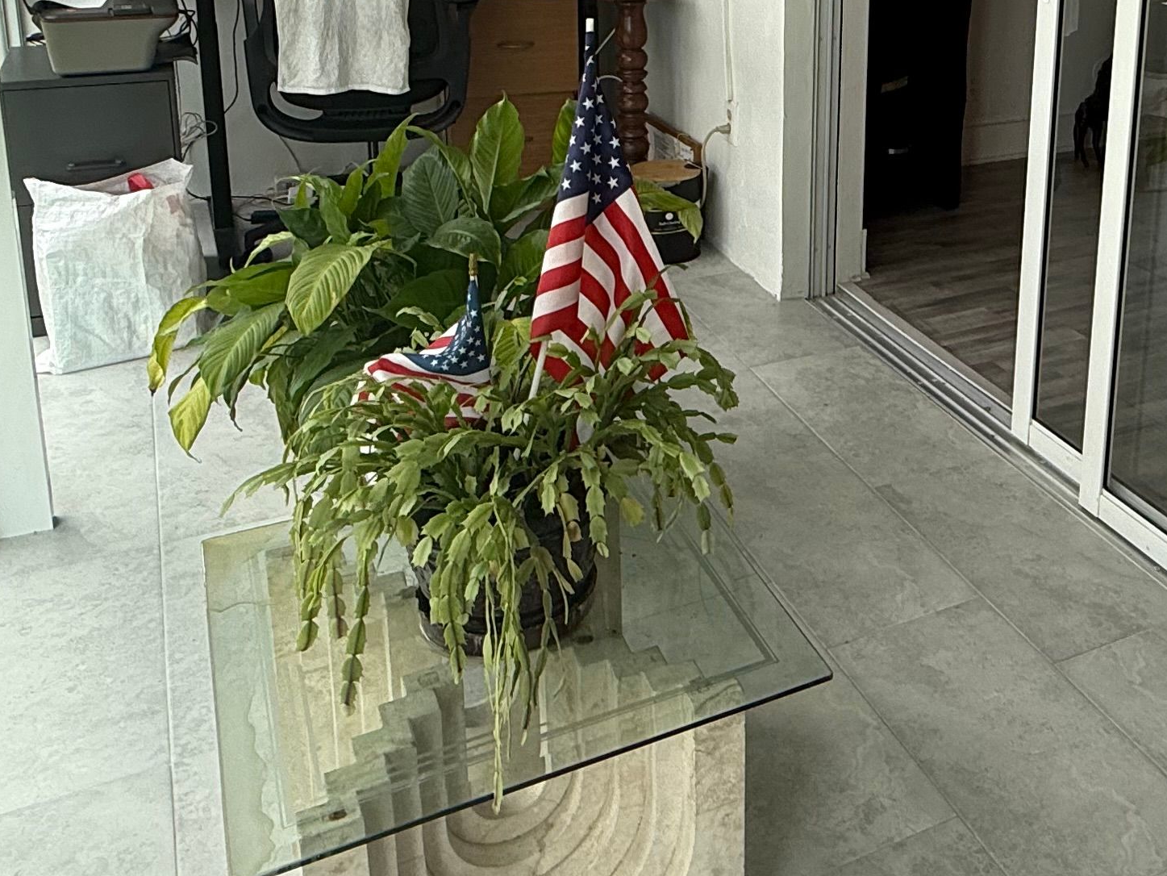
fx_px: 1315
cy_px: 89
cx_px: 907
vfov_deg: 34.8
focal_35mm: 39
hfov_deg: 45.8
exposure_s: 1/103
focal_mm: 2.22
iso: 50
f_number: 2.2
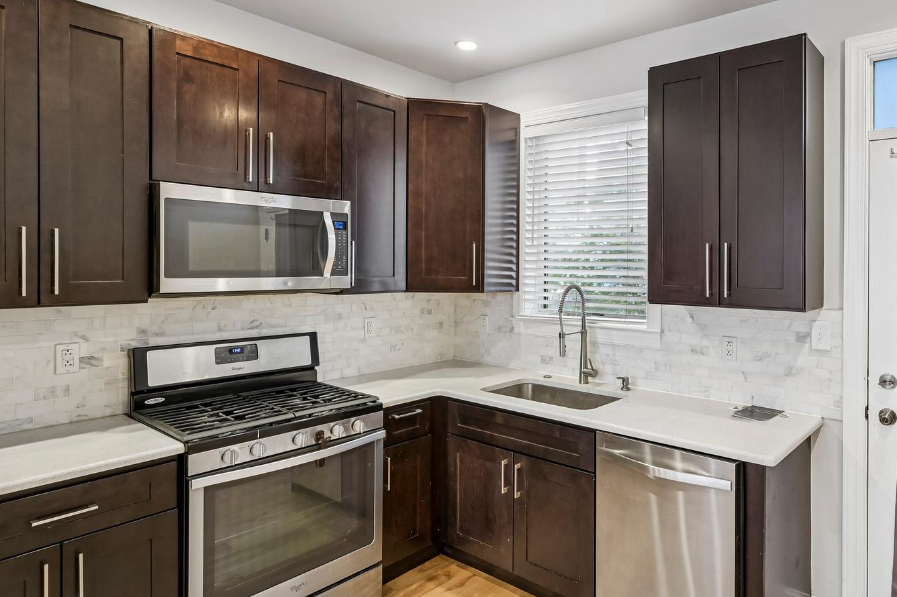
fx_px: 573
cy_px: 264
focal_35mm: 23
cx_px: 595
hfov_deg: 73.9
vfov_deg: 55.0
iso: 400
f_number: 8
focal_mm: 15
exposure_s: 1/3.33
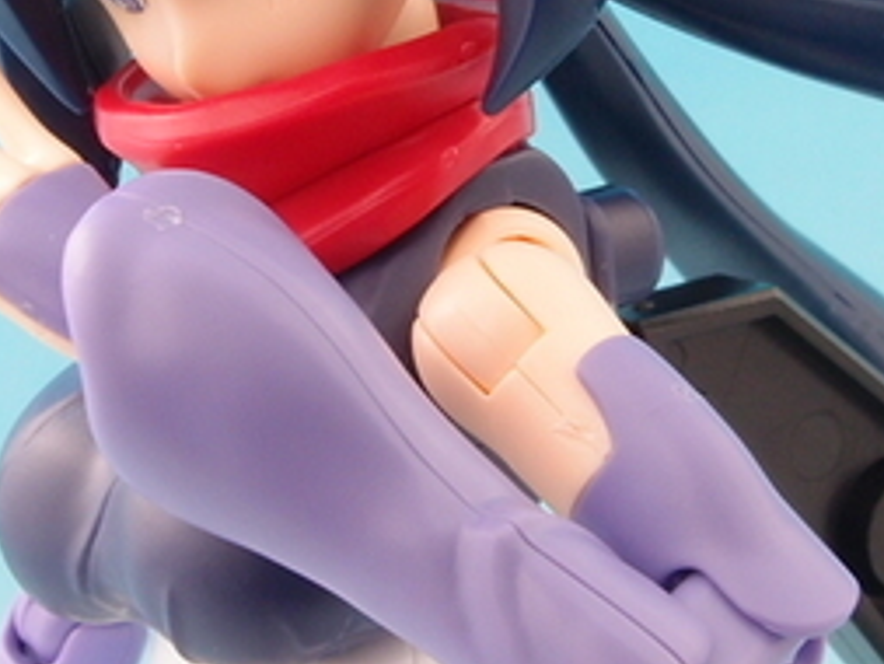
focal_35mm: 120
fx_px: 3066
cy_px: 248
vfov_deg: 12.3
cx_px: 430
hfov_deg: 16.4
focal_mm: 8.16
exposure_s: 1
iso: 100
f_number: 8
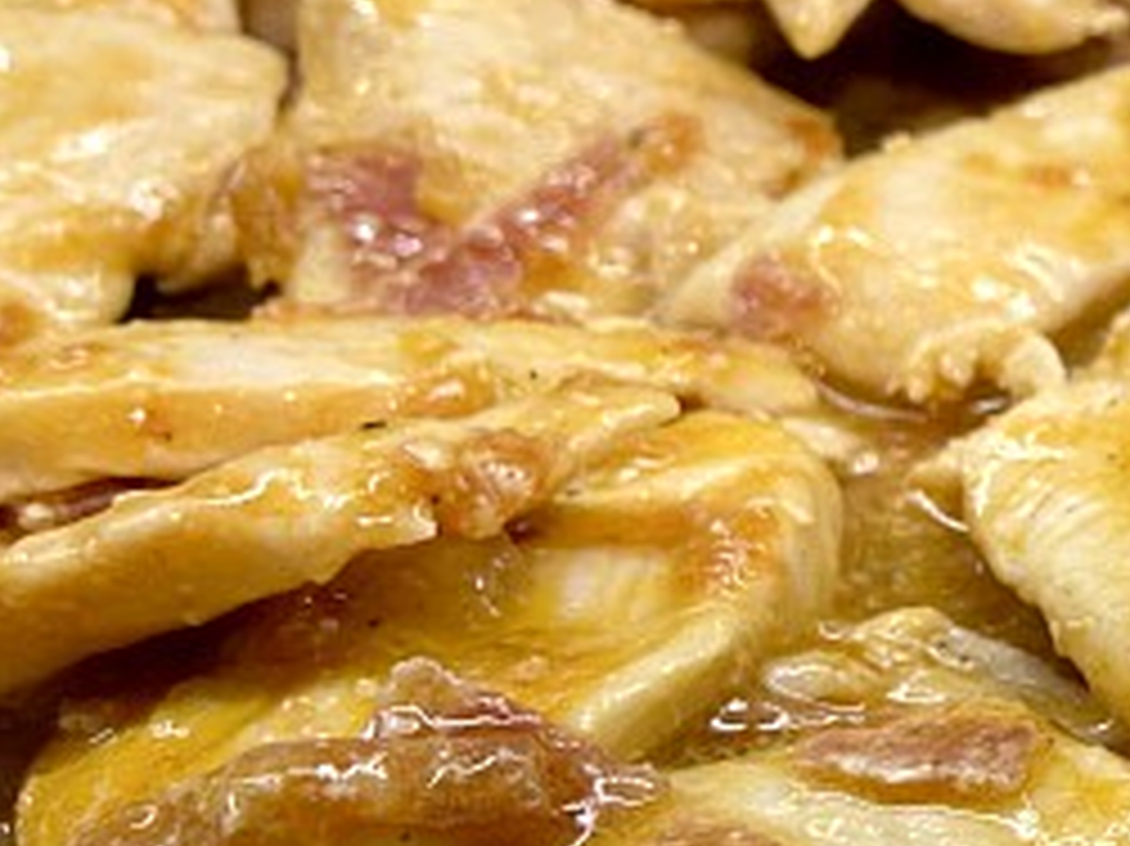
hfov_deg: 20.3
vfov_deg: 17.8
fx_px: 2708
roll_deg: -3.6
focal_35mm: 83
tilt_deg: -37.5
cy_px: 459
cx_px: 1684
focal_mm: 4.25
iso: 100
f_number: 1.8
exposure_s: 1/50
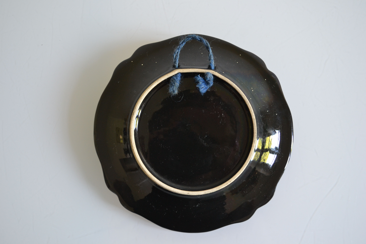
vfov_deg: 31.9
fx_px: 427
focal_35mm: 42
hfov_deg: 46.4
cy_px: 122
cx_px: 183
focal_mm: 28
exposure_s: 1/15
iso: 560
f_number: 4.5
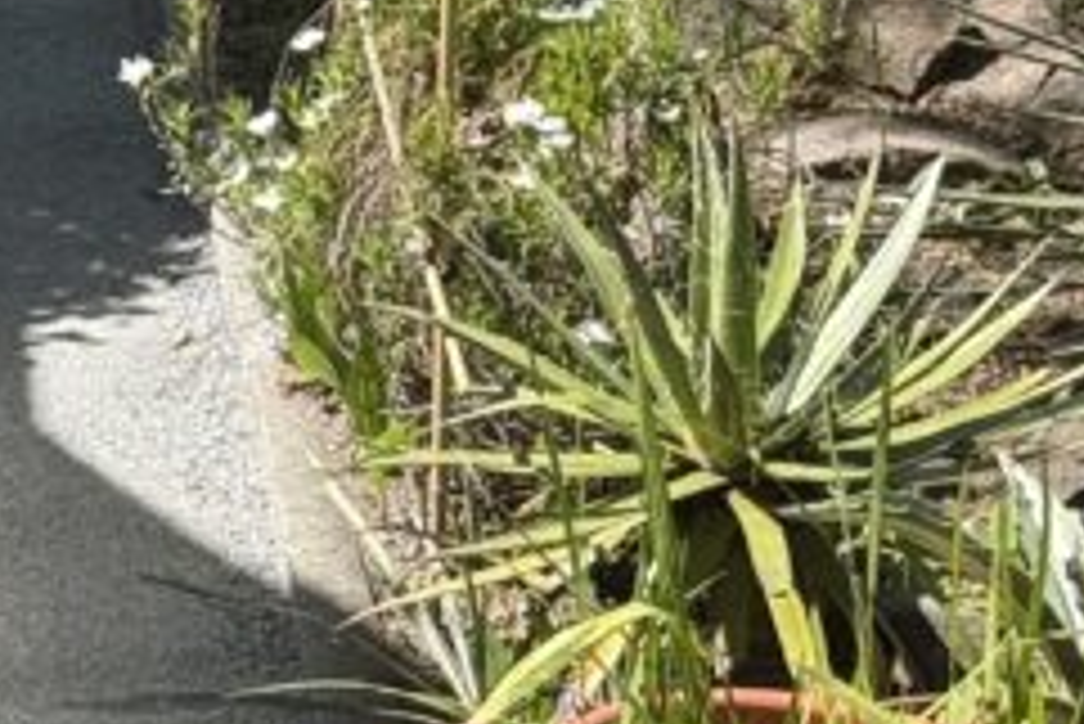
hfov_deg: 9.5
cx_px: -346
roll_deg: -0.5
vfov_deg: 6.3
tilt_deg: -7.7
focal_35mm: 212
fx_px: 6387
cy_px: -720
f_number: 1.78
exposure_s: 1/2146
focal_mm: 6.76
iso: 64
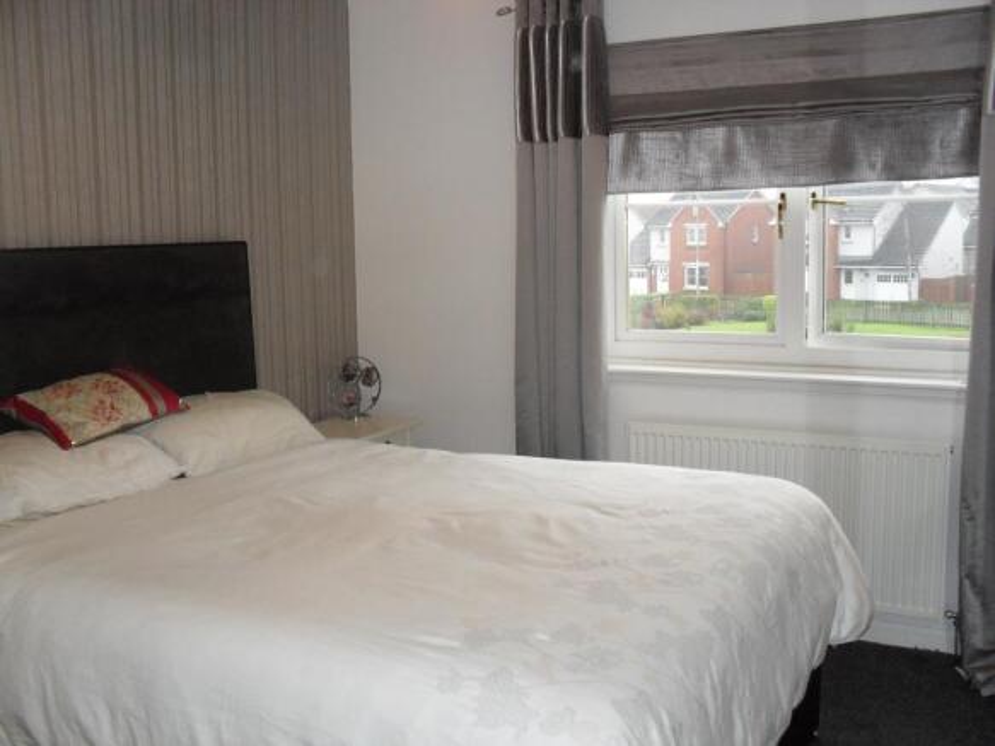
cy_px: 373
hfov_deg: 52.6
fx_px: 1006
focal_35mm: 35
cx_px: 498
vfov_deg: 40.7
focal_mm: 6.3
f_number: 3.2
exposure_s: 1/45
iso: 200
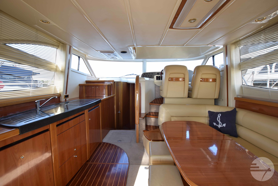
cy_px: 93
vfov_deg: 77.3
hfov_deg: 100.4
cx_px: 139
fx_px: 116
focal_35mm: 15
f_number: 5
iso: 100
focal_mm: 10
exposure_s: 1/40
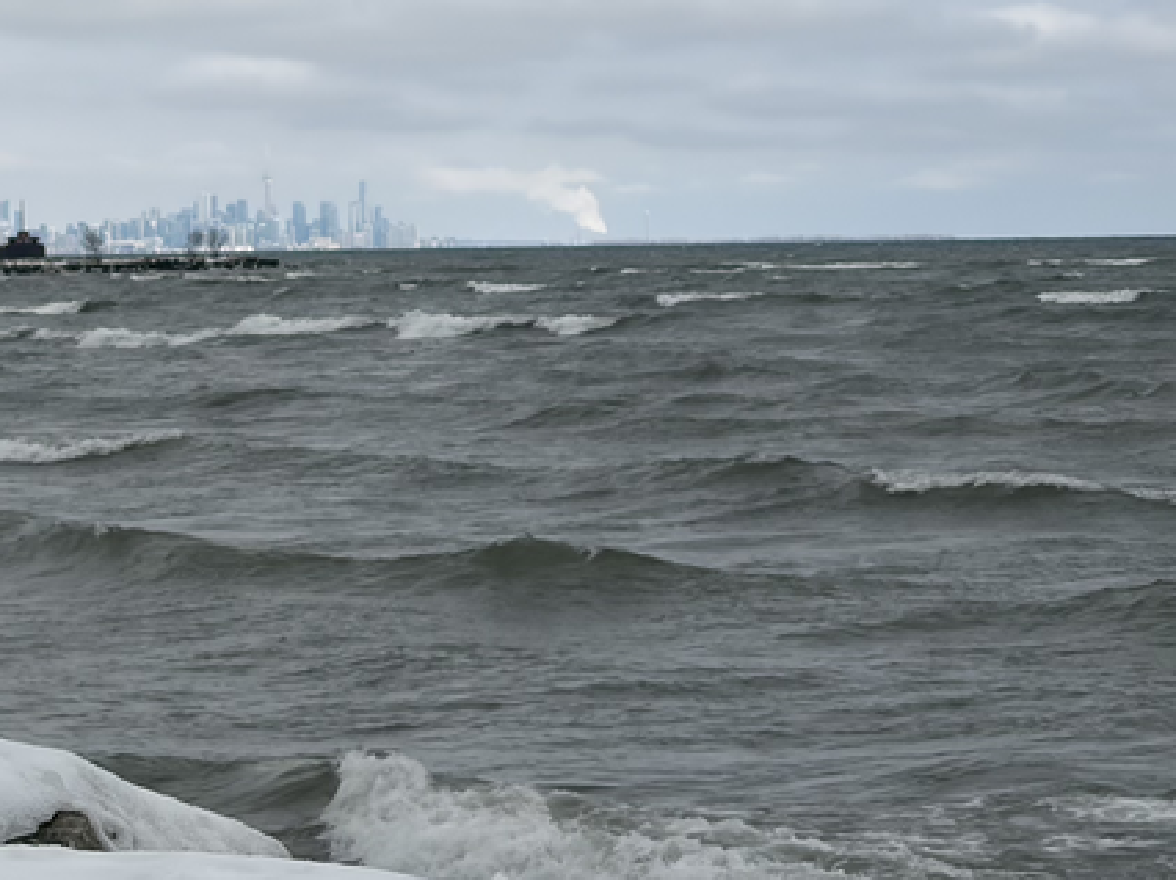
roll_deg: +0.8
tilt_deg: +3.9
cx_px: 55
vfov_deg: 11.7
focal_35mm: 125
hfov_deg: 15.5
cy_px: -22
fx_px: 4244
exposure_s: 1/5348
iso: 32
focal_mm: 5.96
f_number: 1.6
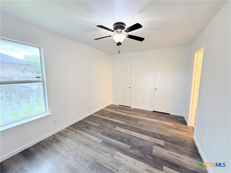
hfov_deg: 102.1
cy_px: 86
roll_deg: -0.7
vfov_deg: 85.7
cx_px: 116
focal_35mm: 14
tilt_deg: -6.7
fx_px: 93
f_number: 2.2
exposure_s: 1/60
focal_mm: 2.22
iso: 400
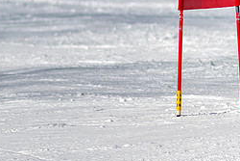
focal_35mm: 1567
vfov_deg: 0.9
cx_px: 321
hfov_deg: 1.3
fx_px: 10452
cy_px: 39
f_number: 2.8
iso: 100
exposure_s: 1/6400
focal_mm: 300
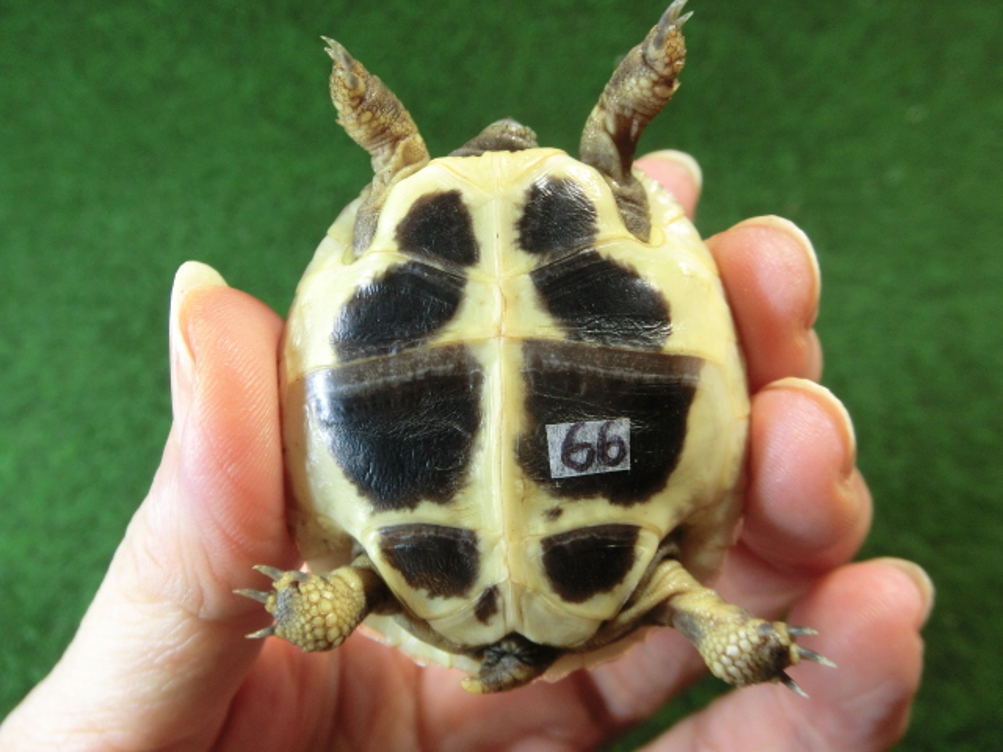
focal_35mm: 28
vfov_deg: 49.7
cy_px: 376
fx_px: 811
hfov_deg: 63.4
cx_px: 502
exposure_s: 1/60
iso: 320
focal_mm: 5
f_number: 3
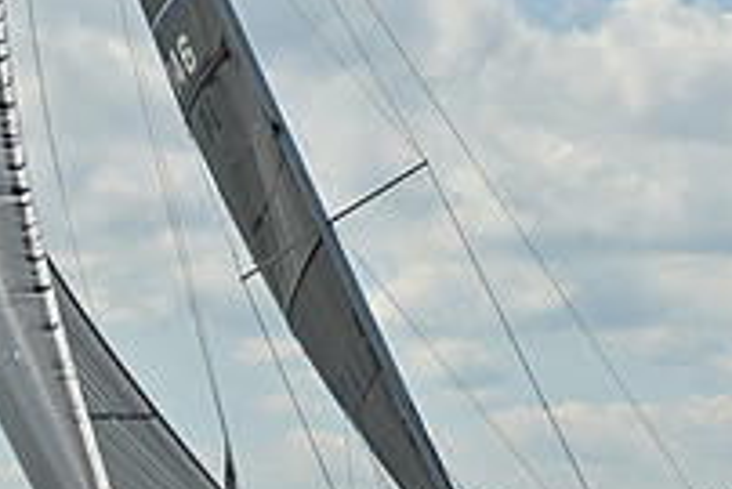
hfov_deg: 10.2
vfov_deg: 6.8
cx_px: 317
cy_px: -33
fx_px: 4090
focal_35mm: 201
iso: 250
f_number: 10
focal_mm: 70
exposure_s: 1/1250
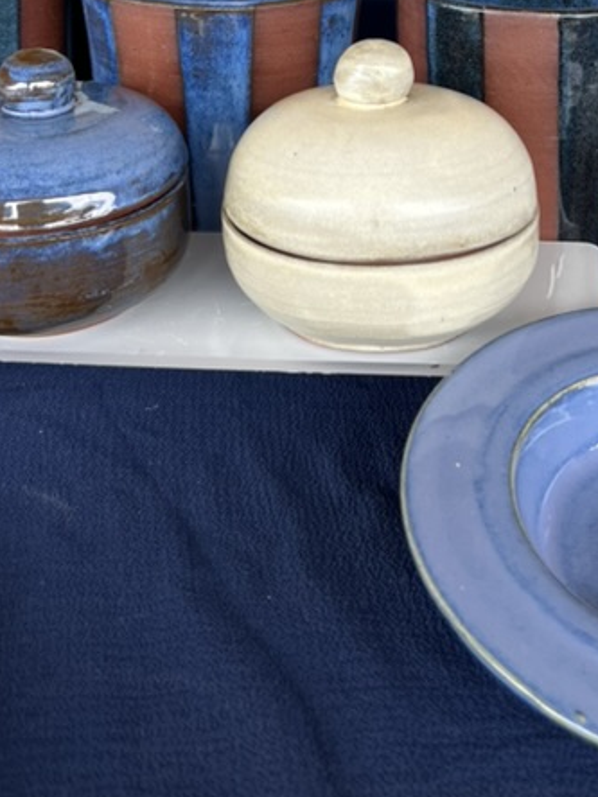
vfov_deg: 29.6
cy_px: -38
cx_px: 384
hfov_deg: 24.3
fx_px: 1382
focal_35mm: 60
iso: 40
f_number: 1.5
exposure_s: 1/121
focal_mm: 5.7
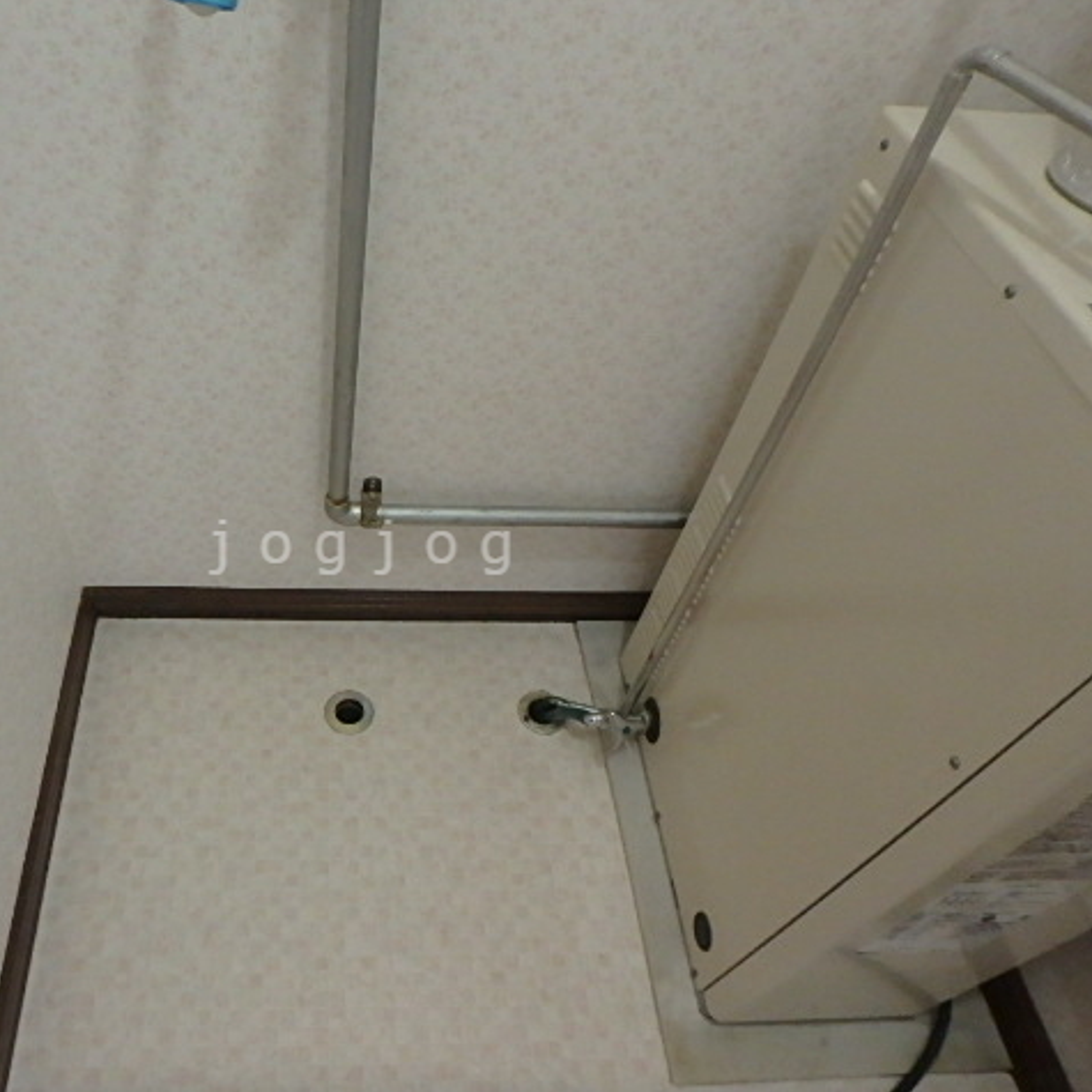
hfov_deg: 61.4
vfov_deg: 62.9
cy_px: 547
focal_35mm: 25
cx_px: 366
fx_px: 892
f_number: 3.5
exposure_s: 1/30
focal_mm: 3.7
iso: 800
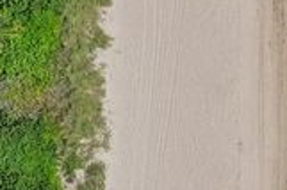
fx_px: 884
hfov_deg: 18.3
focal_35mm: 111
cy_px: 18
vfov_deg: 12.2
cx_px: 214
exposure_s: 1/640
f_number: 6.3
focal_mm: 10.26
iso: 100
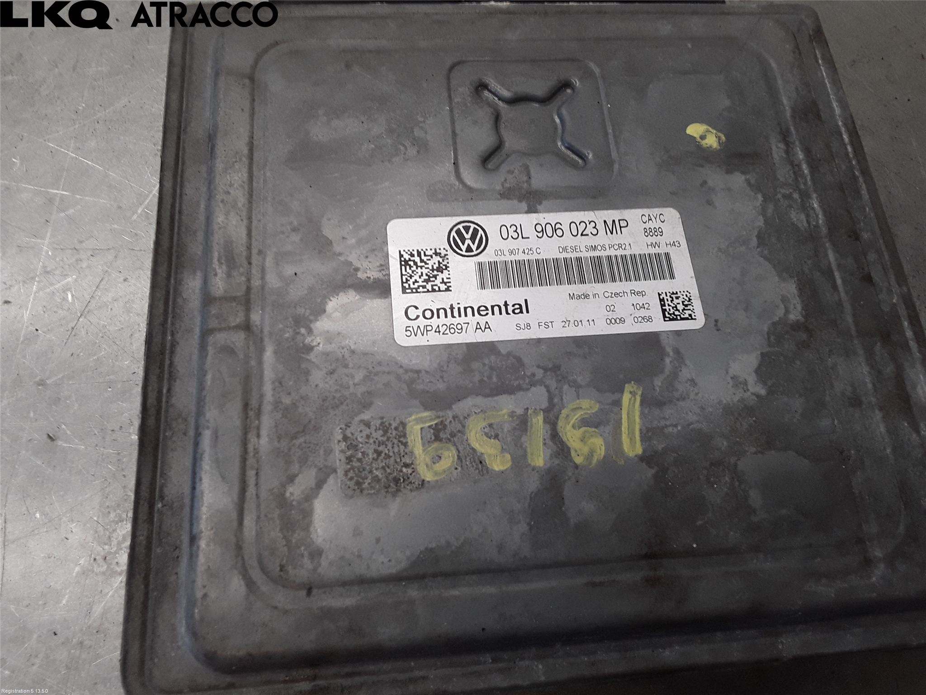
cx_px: 463
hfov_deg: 63.4
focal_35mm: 28
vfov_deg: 49.7
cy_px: 348
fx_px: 749
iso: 40
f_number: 1.9
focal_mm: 2.91
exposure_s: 1/109
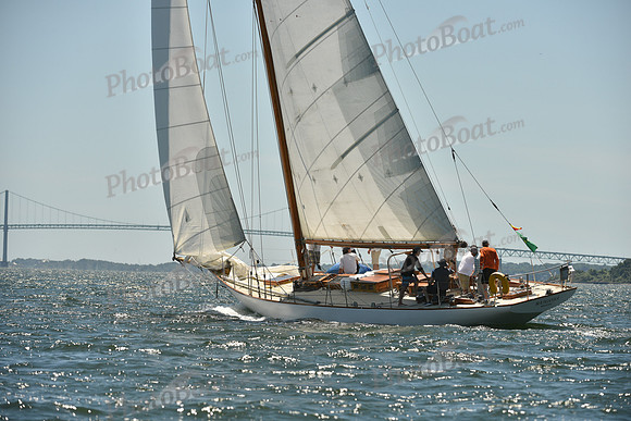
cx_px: 316
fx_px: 3506
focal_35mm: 200
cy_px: 210
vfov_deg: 6.9
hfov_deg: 10.3
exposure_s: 1/1600
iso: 250
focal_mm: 200
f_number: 6.3
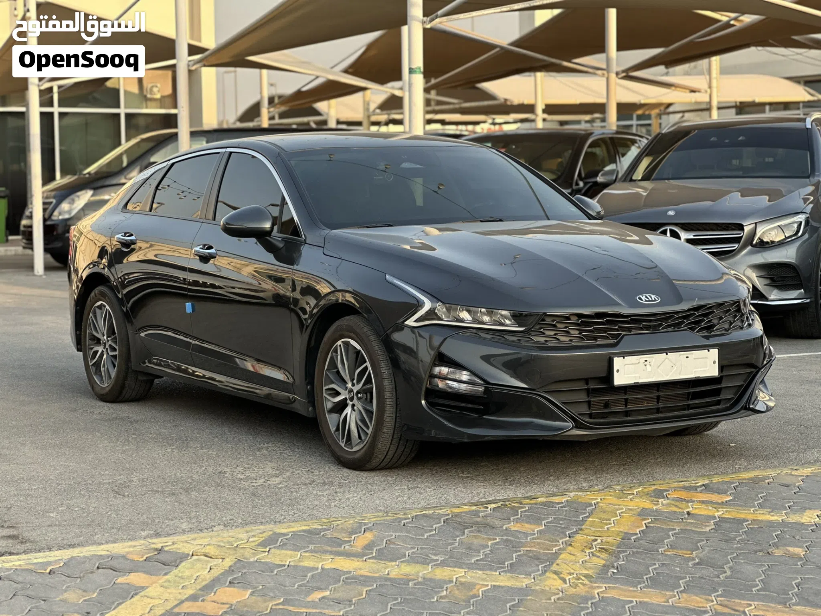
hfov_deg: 25.3
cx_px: 410
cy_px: 308
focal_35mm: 77
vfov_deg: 19.1
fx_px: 1826
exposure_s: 1/121
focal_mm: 9
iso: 50
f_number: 2.8
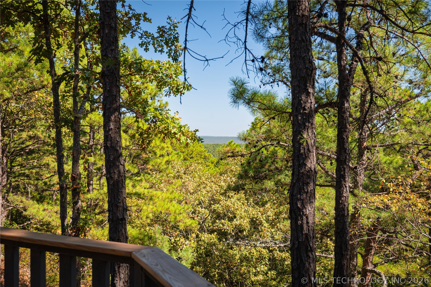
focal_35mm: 35
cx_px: 216
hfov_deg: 54.4
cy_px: 144
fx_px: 419
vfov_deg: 37.9
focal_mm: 35
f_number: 7.1
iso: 100
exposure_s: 1/250
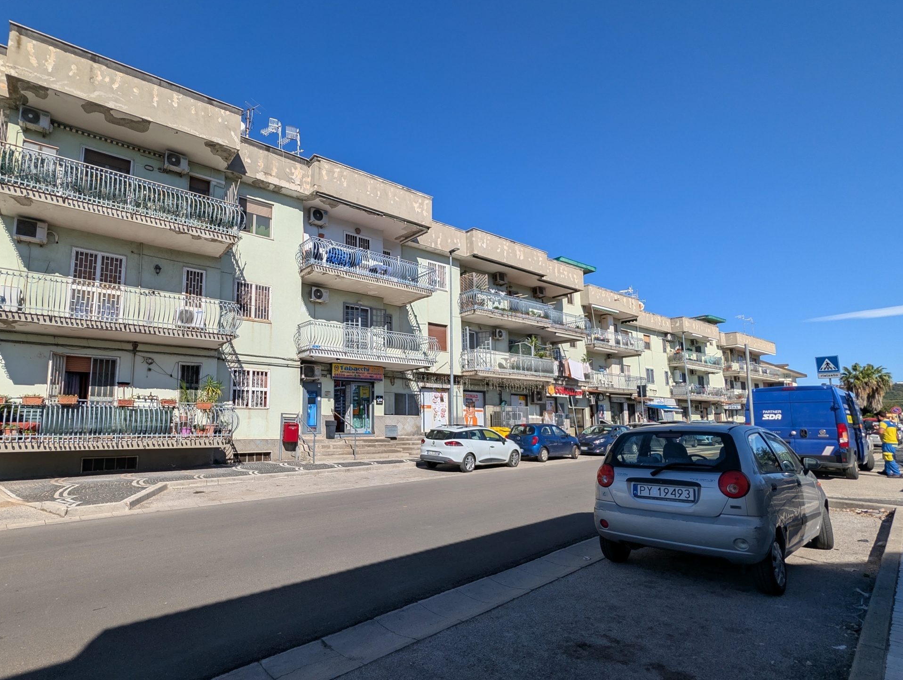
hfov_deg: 93.0
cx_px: 354
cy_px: 358
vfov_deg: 78.2
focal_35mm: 16
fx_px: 418
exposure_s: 1/4902
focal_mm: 2.02
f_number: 1.7
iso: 44
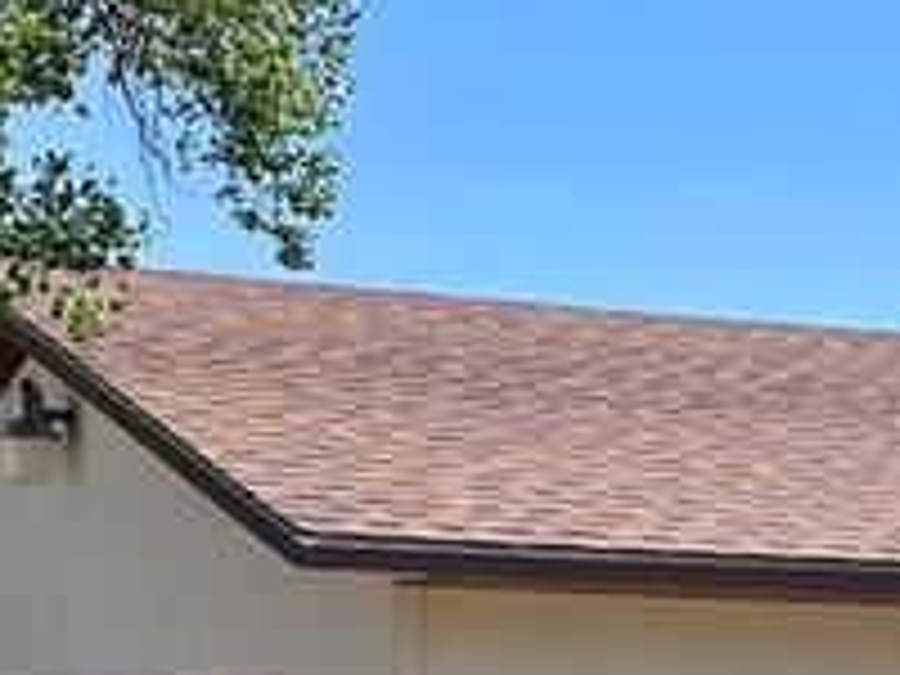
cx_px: 788
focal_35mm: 133
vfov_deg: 10.7
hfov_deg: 14.7
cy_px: 1060
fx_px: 3458
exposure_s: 1/3300
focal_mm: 4.2
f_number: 1.6
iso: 32
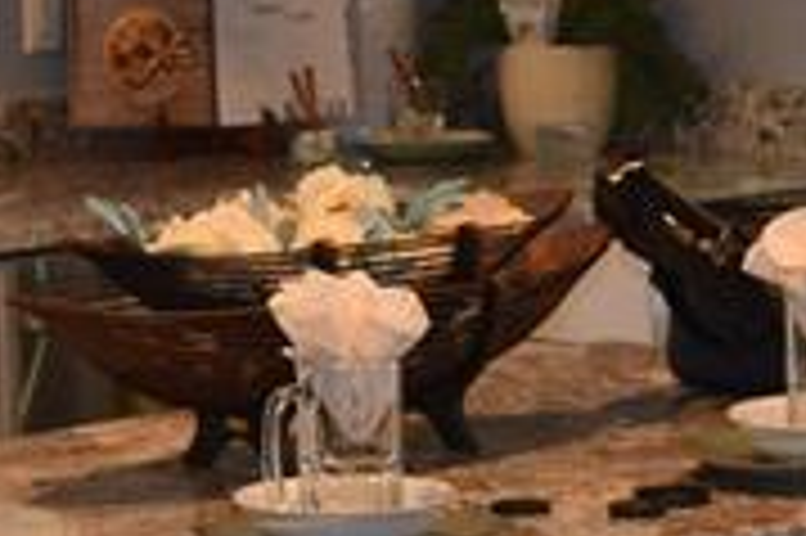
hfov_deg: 9.0
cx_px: 603
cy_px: 315
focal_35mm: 228
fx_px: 5101
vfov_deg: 6.0
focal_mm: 25
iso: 800
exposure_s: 1/100
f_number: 5
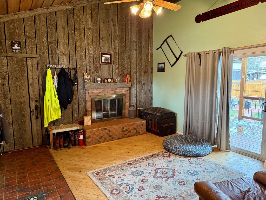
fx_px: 184
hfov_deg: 71.6
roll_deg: +0.3
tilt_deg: -6.6
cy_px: 100
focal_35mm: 24
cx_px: 133
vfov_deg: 56.8
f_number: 1.78
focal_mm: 6.76
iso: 400
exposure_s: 1/60
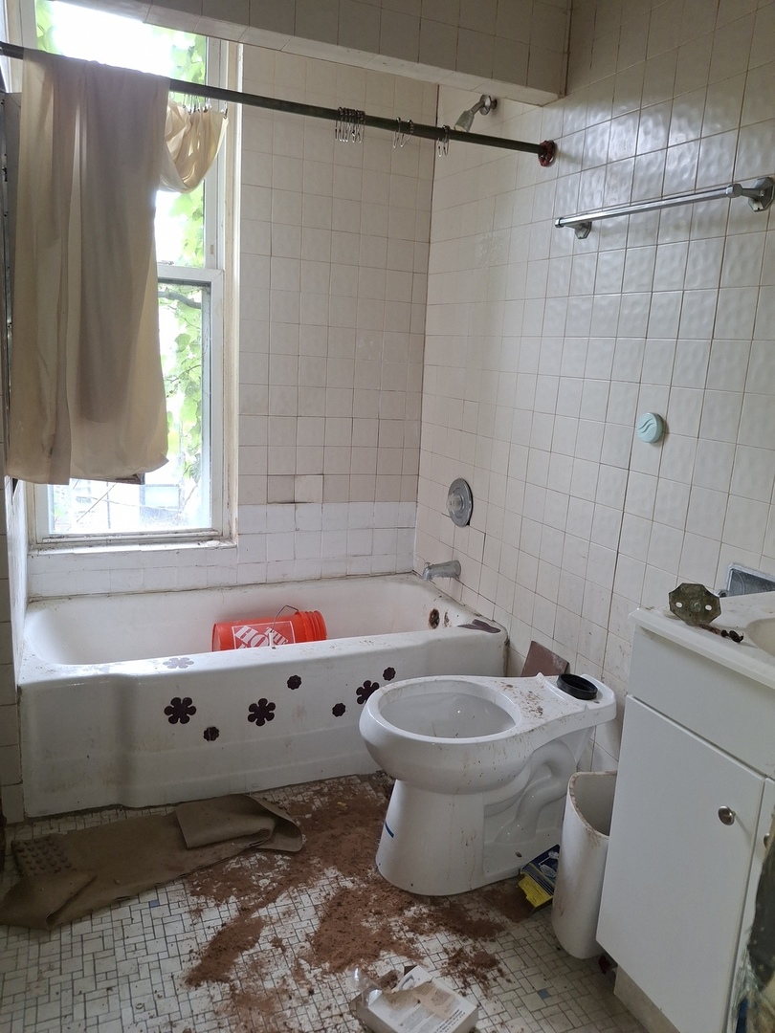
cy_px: 516
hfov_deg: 54.9
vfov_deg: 69.4
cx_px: 388
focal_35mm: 25
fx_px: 746
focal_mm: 4.69
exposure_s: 1/120
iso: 25
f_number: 1.8
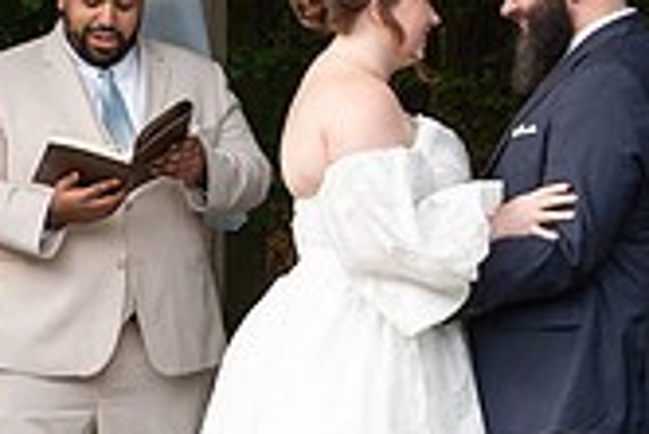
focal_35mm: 232
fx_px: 4186
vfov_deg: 5.9
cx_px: 345
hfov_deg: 8.9
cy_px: 258
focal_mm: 60
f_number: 6.3
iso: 400
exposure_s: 1/125
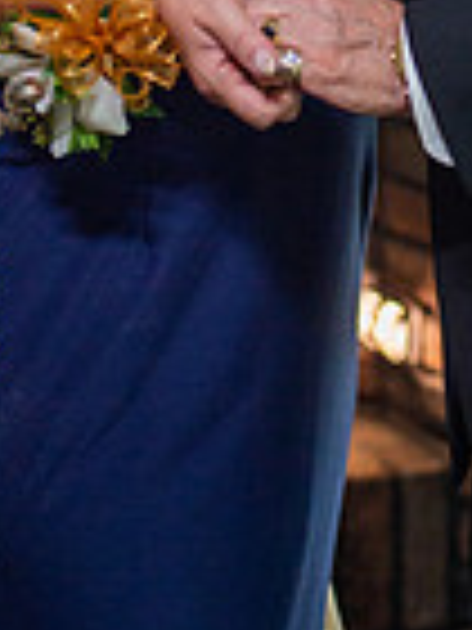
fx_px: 2800
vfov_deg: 12.4
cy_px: -220
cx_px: 434
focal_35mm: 154
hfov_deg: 9.6
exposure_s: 1/400
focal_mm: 50
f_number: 2.5
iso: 1000
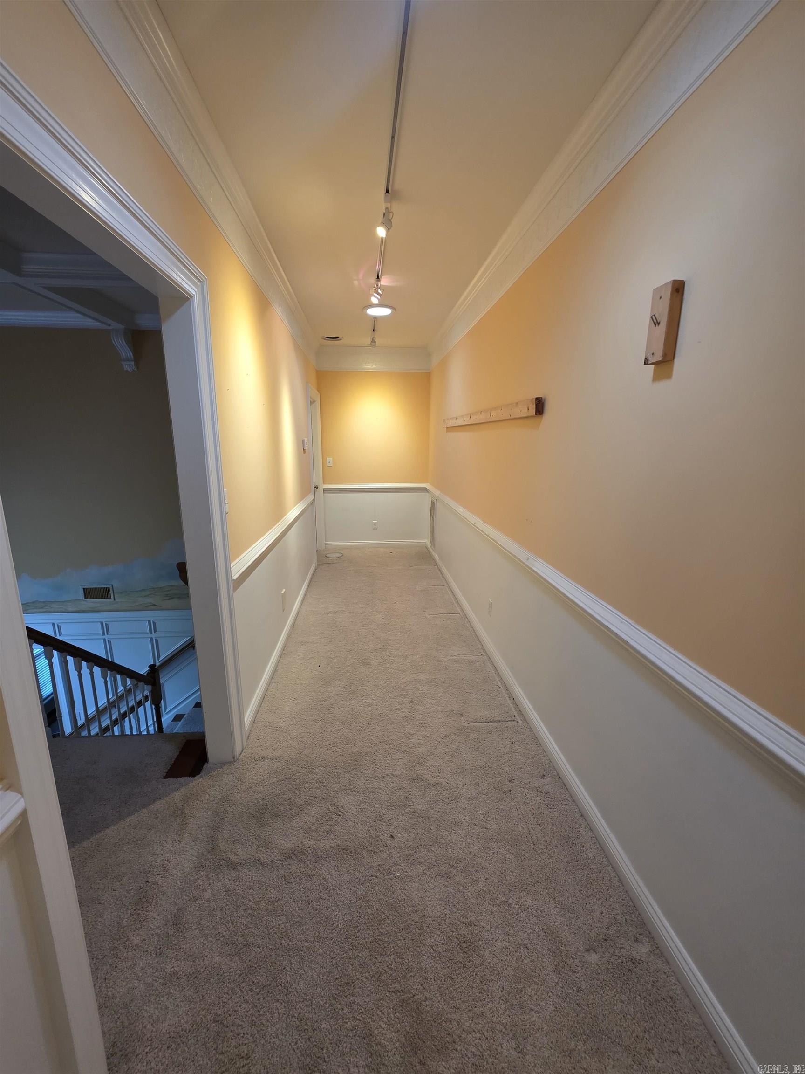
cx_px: 402
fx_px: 403
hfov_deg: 89.9
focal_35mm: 13
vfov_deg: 106.2
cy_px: 537
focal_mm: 2.2
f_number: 1.9
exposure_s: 1/60
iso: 200
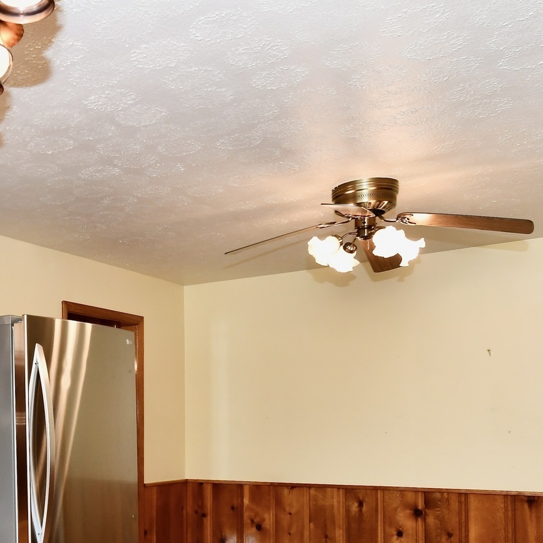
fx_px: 745
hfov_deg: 35.8
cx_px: -12
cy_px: 448
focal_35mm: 42
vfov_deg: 38.3
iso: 640
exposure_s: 1/60
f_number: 6.3
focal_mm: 14
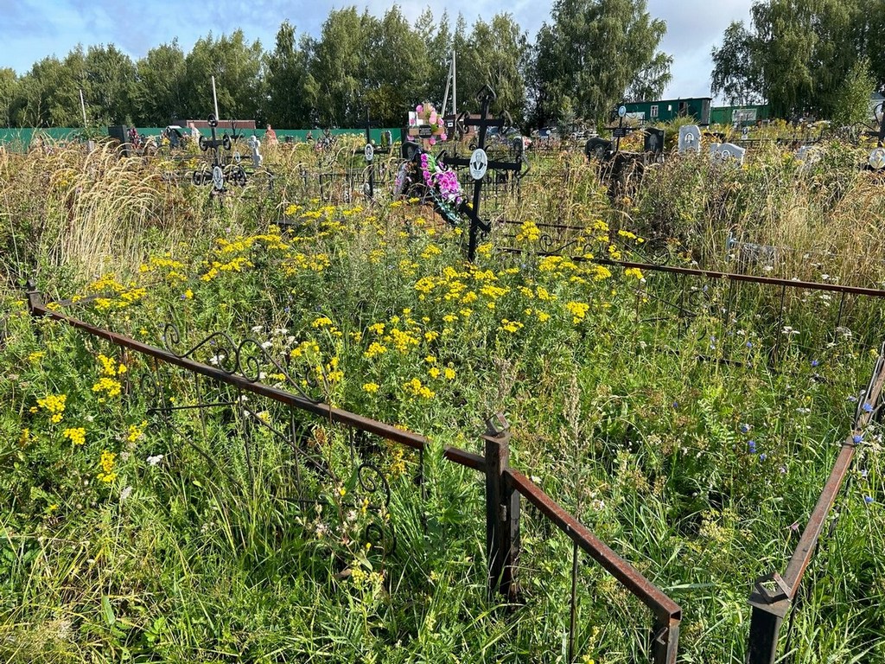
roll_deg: +1.1
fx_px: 665
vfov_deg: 53.1
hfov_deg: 67.3
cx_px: 442
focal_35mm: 26
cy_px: 332
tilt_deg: -14.1
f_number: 1.5
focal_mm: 5.7
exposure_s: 1/1597
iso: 50
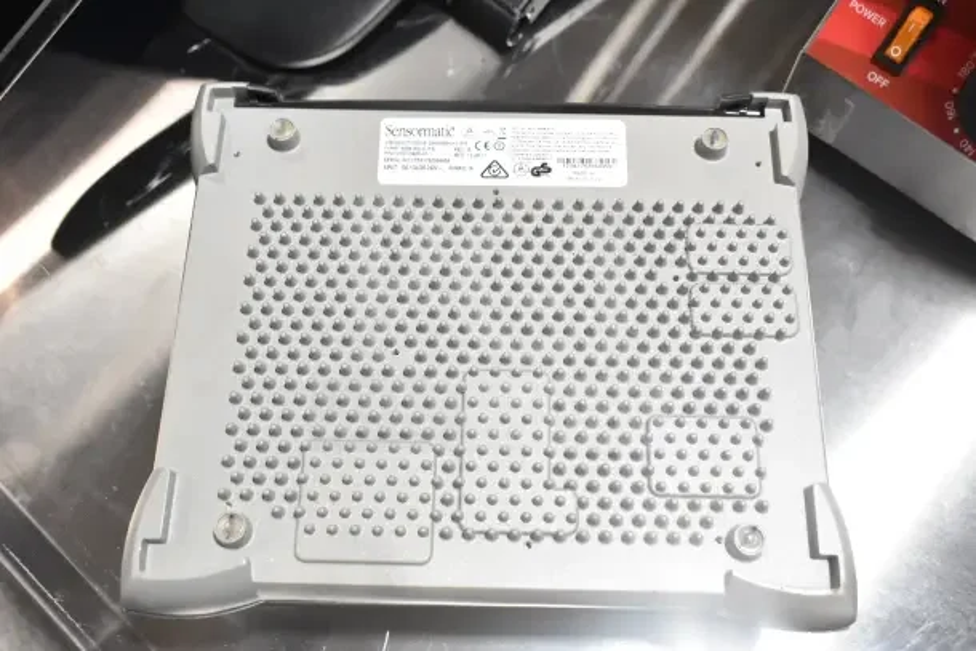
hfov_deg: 51.3
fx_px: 1017
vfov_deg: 35.5
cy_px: 326
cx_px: 488
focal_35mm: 38
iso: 1600
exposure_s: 1/125
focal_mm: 25
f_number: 5.6
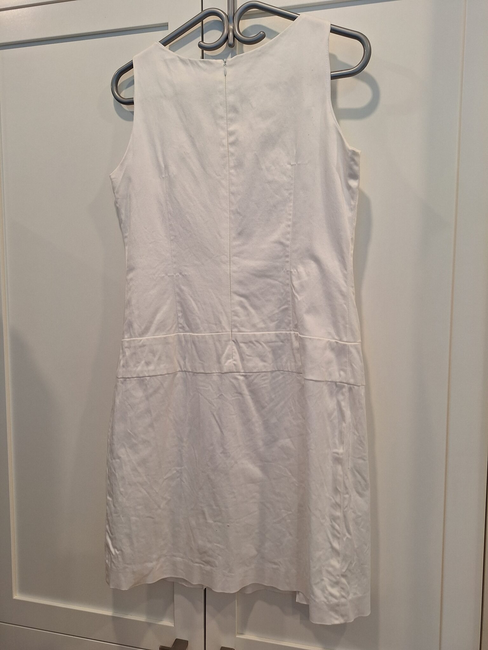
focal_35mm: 23
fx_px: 432
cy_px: 325
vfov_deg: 73.9
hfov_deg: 58.9
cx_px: 244
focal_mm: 5.54
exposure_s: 1/60
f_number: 1.8
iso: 64
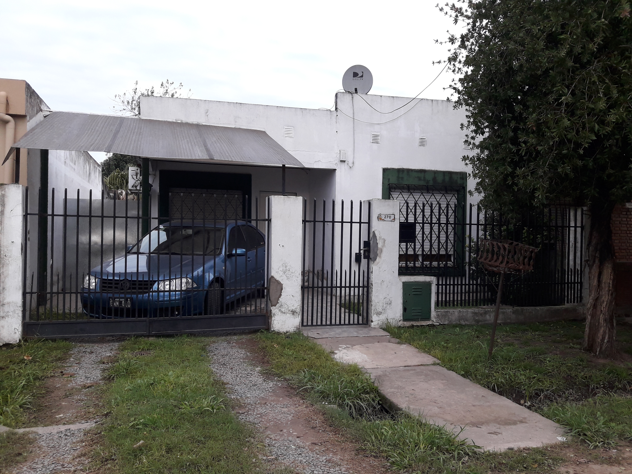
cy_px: 237
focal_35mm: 28
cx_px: 316
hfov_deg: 63.4
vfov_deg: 49.7
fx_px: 511
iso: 80
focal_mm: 3.7
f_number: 1.9
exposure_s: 1/100
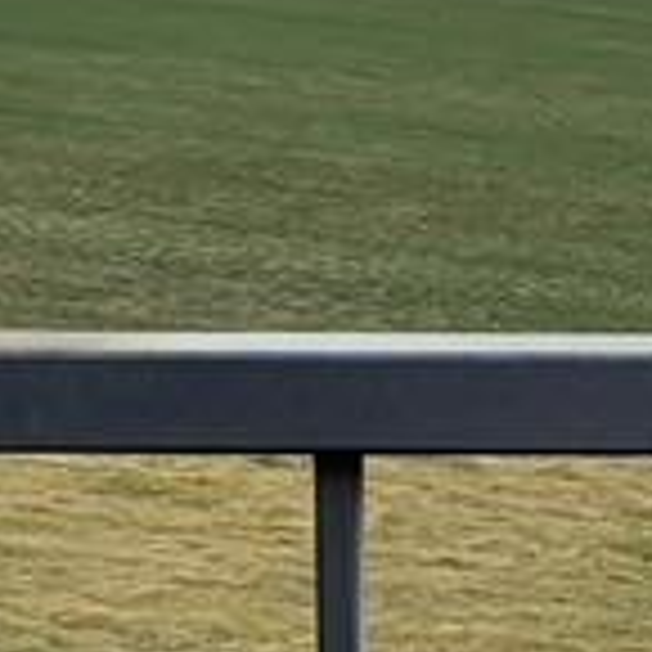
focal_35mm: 162
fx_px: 3452
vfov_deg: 10.7
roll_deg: -1.1
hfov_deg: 10.1
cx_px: 1255
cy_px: 22
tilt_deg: -6.1
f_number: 1.8
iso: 25
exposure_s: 1/911
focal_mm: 4.25
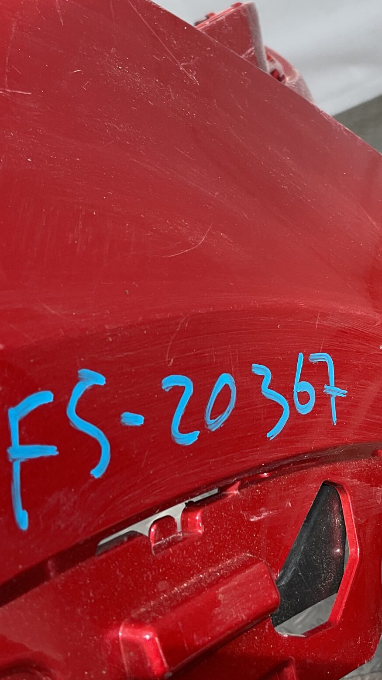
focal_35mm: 52
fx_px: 936
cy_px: 295
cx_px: 318
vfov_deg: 39.8
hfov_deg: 22.7
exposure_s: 1/260
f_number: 1.8
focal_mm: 3
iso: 16
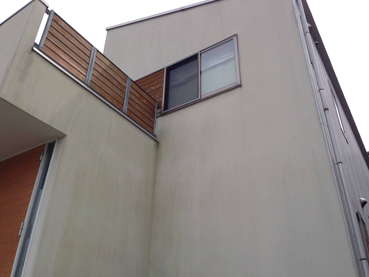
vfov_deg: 42.9
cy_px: 138
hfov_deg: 55.4
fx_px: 352
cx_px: 184
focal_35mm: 33
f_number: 2.4
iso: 50
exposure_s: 1/1290
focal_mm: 4.12
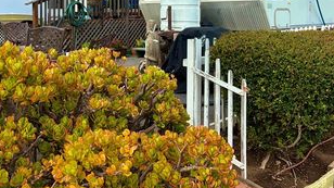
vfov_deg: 24.7
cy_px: -1
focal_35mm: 46
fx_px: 407
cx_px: 128
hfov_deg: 44.3
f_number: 1.6
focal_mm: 5.96
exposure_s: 1/2141
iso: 50
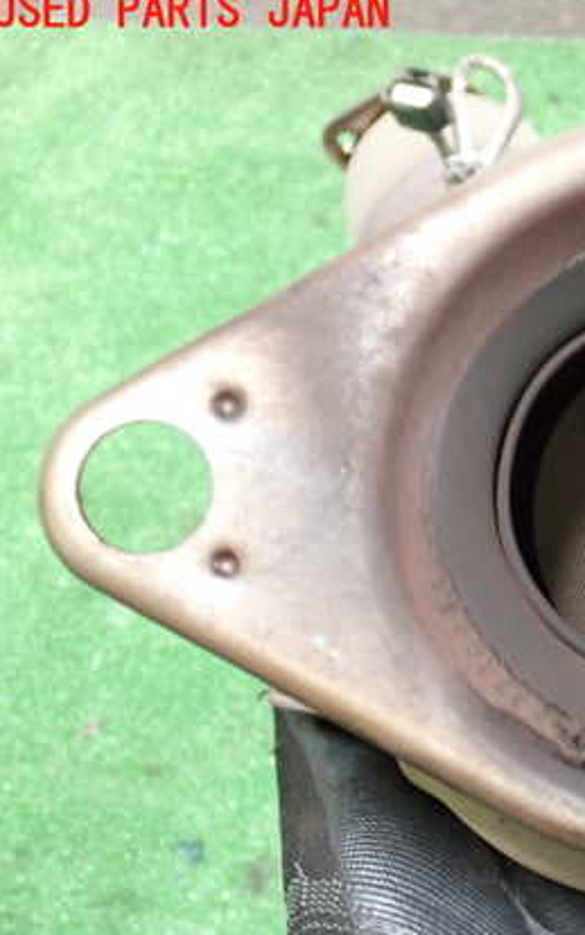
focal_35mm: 63
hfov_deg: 19.7
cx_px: 657
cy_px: 492
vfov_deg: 32.5
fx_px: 1606
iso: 500
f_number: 2.8
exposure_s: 1/40
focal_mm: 7.31
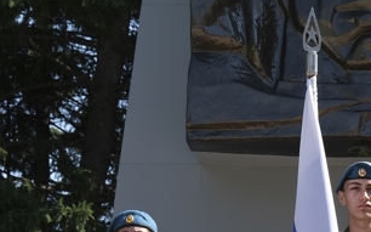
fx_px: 1364
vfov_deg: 9.5
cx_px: 327
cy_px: 290
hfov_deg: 15.3
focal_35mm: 135
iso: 160
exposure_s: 1/320
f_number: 5.6
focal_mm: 35.8
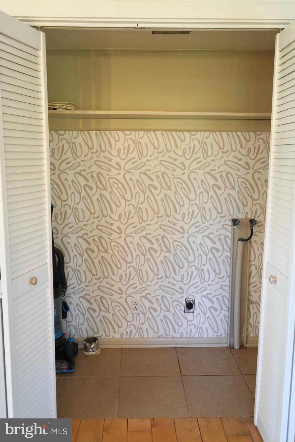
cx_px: 148
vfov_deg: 61.9
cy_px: 221
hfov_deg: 43.6
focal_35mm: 30
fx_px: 369
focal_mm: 30
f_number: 4
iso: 1250
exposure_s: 1/160
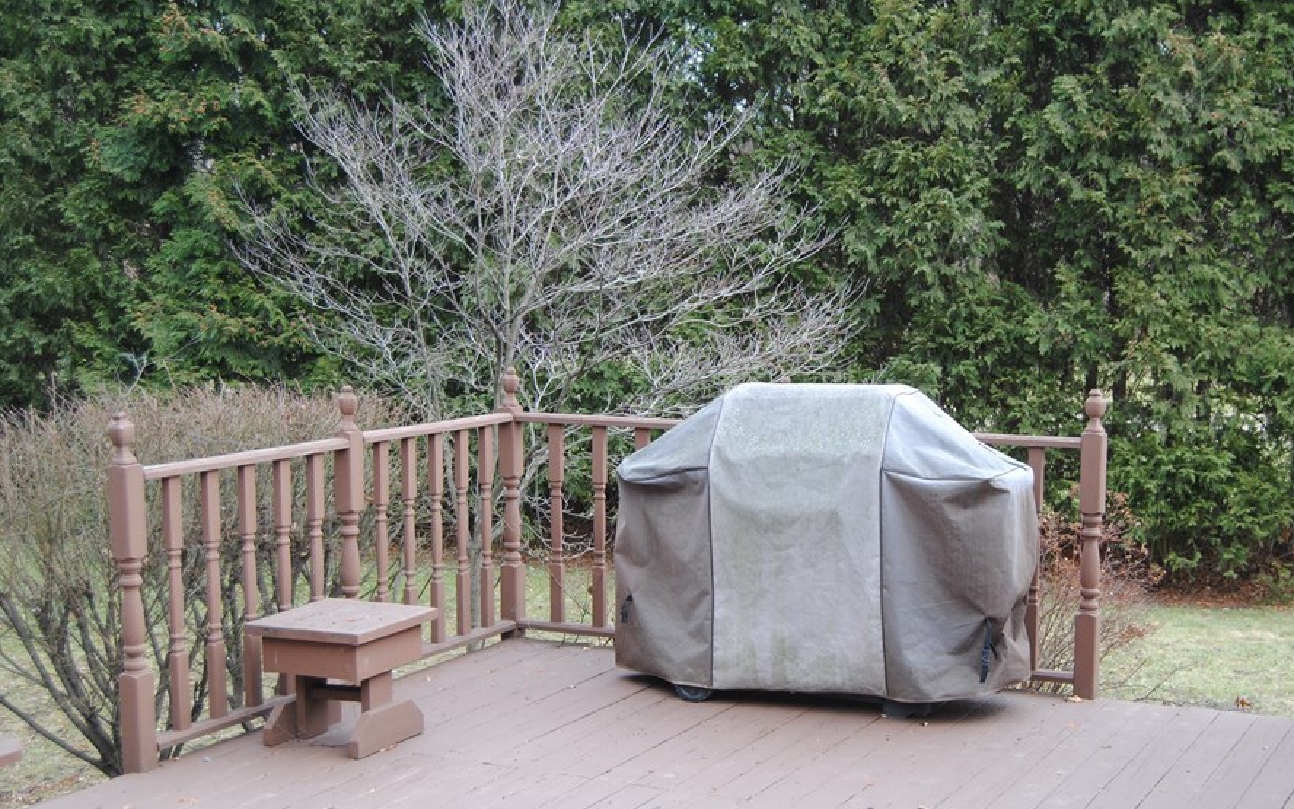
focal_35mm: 56
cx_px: 754
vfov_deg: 23.1
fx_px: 1975
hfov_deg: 36.2
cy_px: 427
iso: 200
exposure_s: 1/80
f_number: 4.5
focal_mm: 30
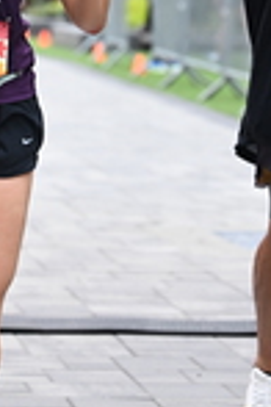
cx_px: 1
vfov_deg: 7.3
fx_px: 3116
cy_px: -221
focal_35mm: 276
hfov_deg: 5.0
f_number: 2.8
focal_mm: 74
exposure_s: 1/2000
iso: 640
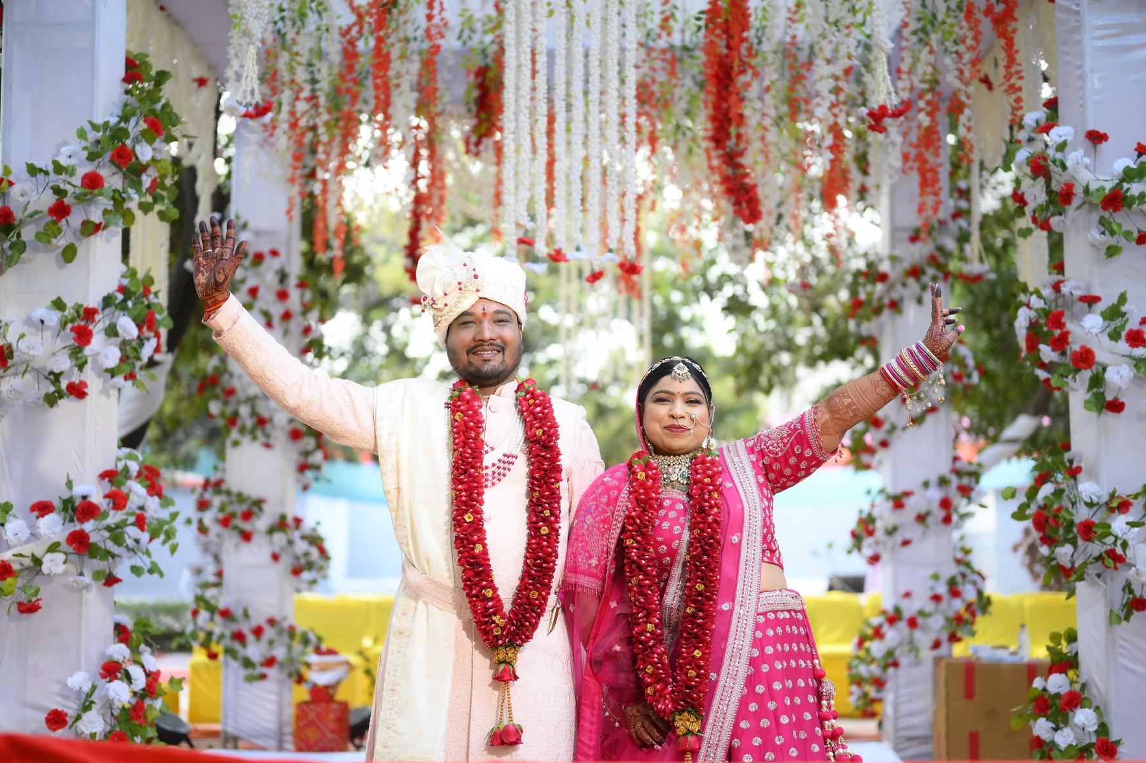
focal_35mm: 51
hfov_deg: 38.9
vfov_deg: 26.5
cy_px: 379
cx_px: 571
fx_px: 1623
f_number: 1.8
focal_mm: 50
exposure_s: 1/320
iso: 160
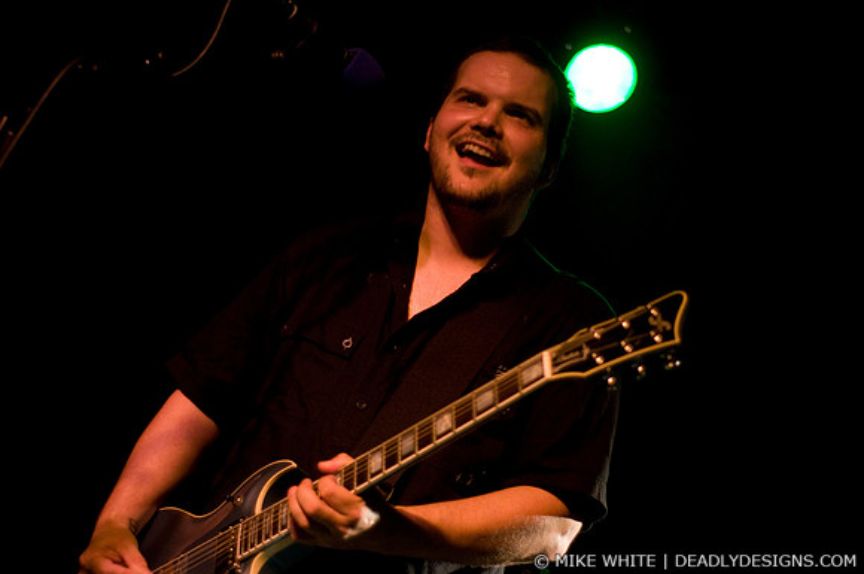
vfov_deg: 18.1
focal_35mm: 75
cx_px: 432
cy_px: 287
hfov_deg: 27.0
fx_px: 1797
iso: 1000
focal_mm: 50
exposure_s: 1/160
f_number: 1.8
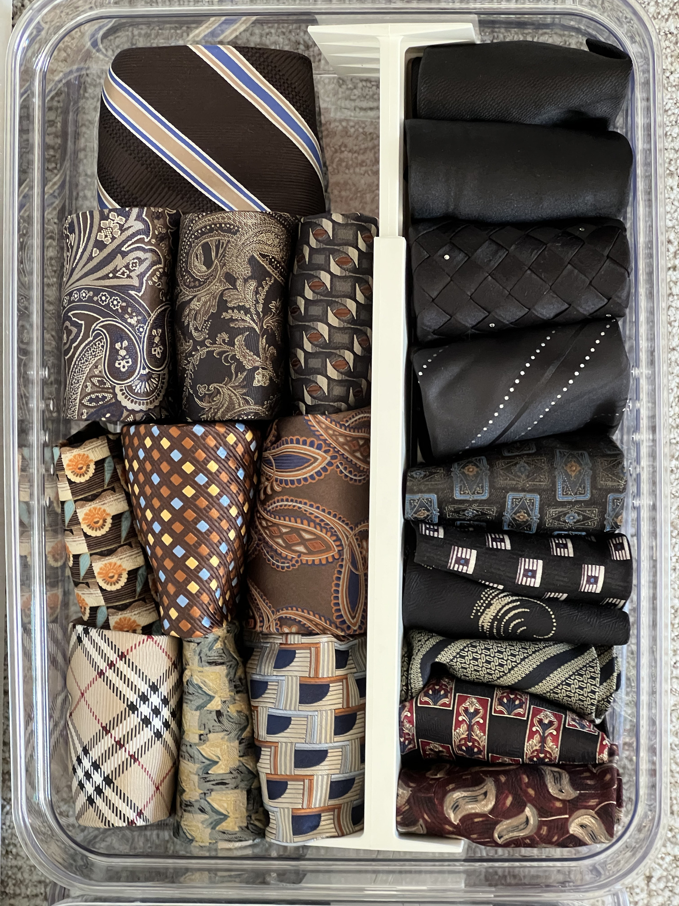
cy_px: 453
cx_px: 340
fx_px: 2014
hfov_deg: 19.1
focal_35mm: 77
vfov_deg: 25.3
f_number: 2.8
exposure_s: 1/24
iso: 500
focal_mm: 9
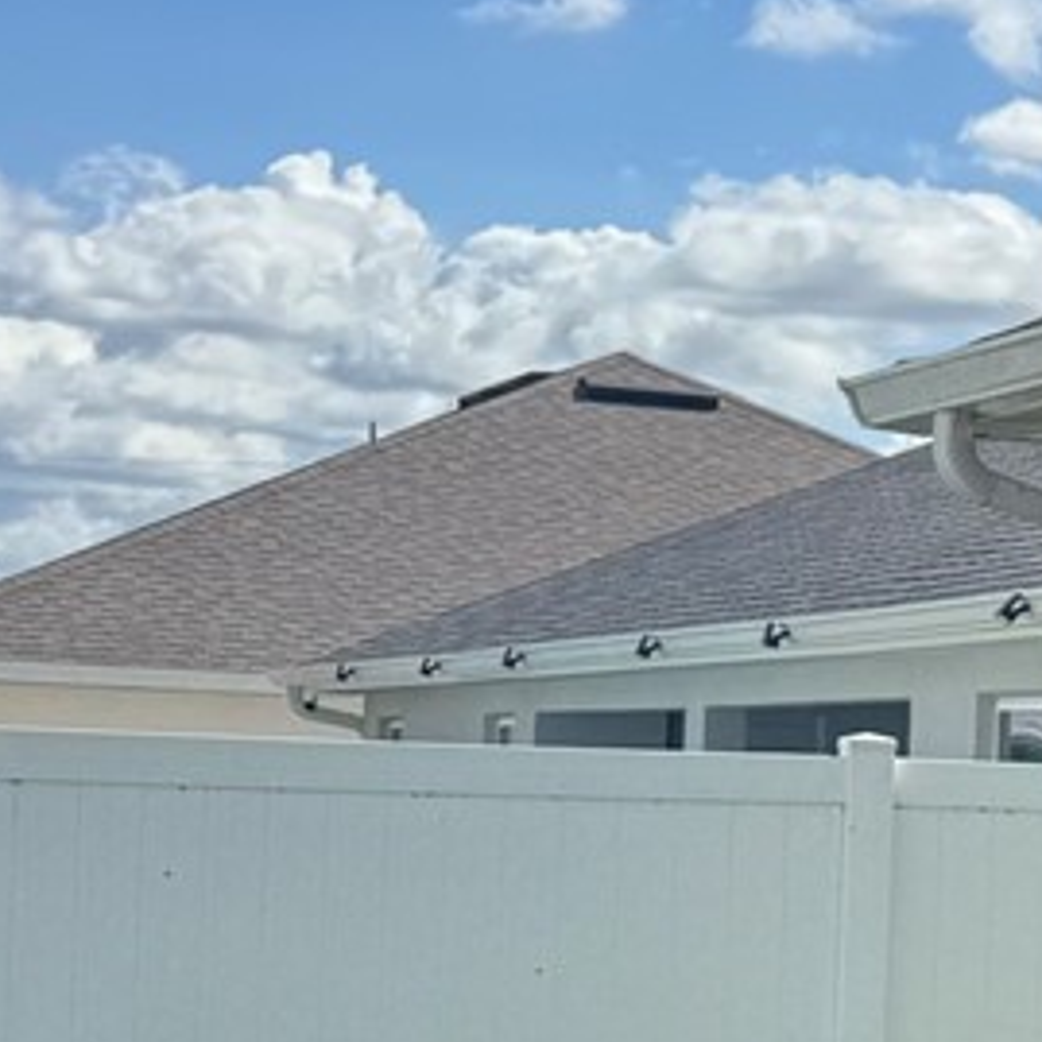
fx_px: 4291
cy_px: 825
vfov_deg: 13.8
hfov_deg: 11.4
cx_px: 2518
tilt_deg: -1.9
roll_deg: -1.7
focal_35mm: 126
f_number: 1.78
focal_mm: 6.76
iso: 80
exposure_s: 1/4310
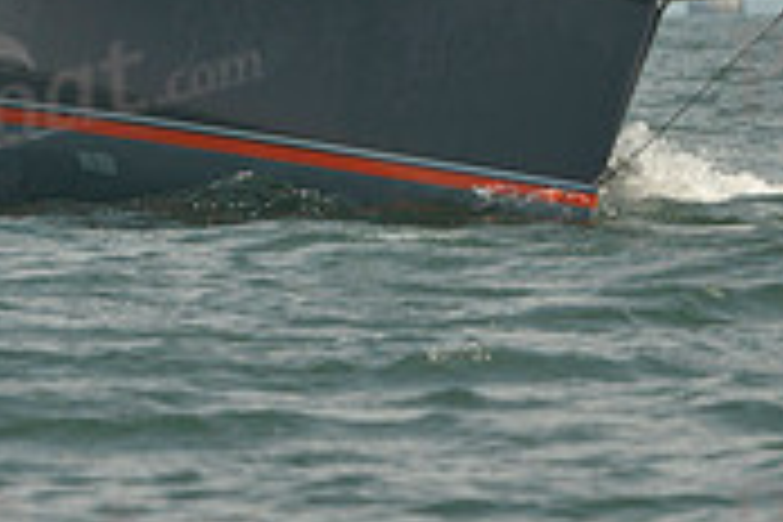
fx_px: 19573
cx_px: 500
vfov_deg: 1.5
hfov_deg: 2.3
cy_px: -169
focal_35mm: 900
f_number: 9
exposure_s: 1/1000
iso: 280
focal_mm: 270
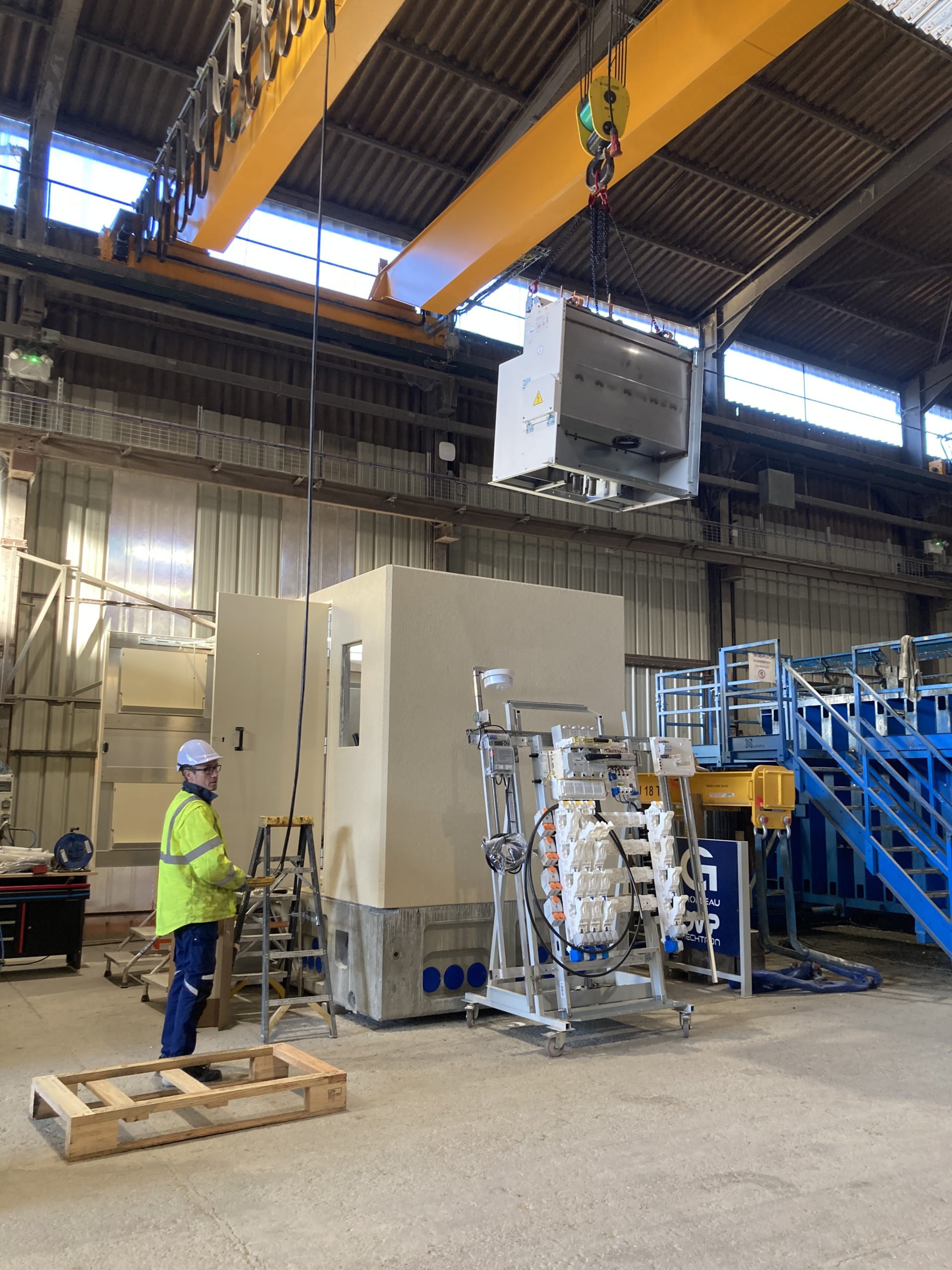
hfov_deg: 49.7
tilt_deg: +9.2
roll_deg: -0.4
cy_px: 635
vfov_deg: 63.4
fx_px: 1027
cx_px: 476
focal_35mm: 28
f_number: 1.8
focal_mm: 3.99
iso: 80
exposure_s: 1/65
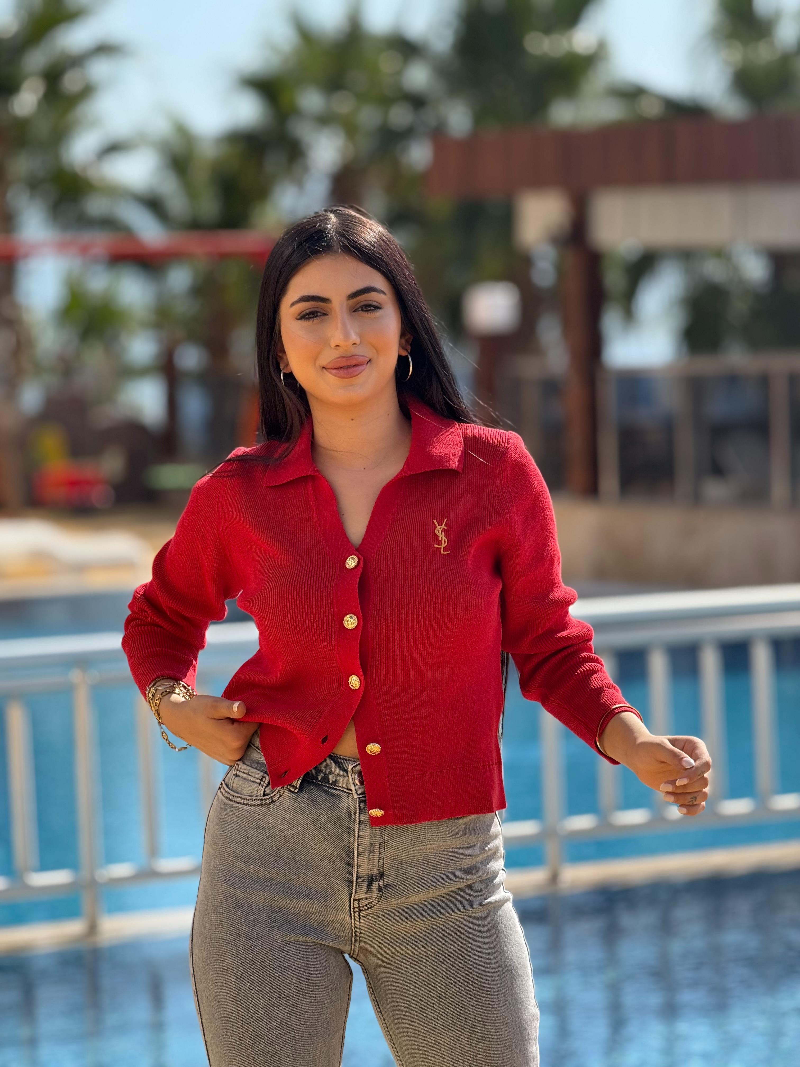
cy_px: 534
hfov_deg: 12.3
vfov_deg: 16.4
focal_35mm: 120
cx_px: 400
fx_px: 3698
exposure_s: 1/1130
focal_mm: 15.66
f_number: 2.8
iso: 50
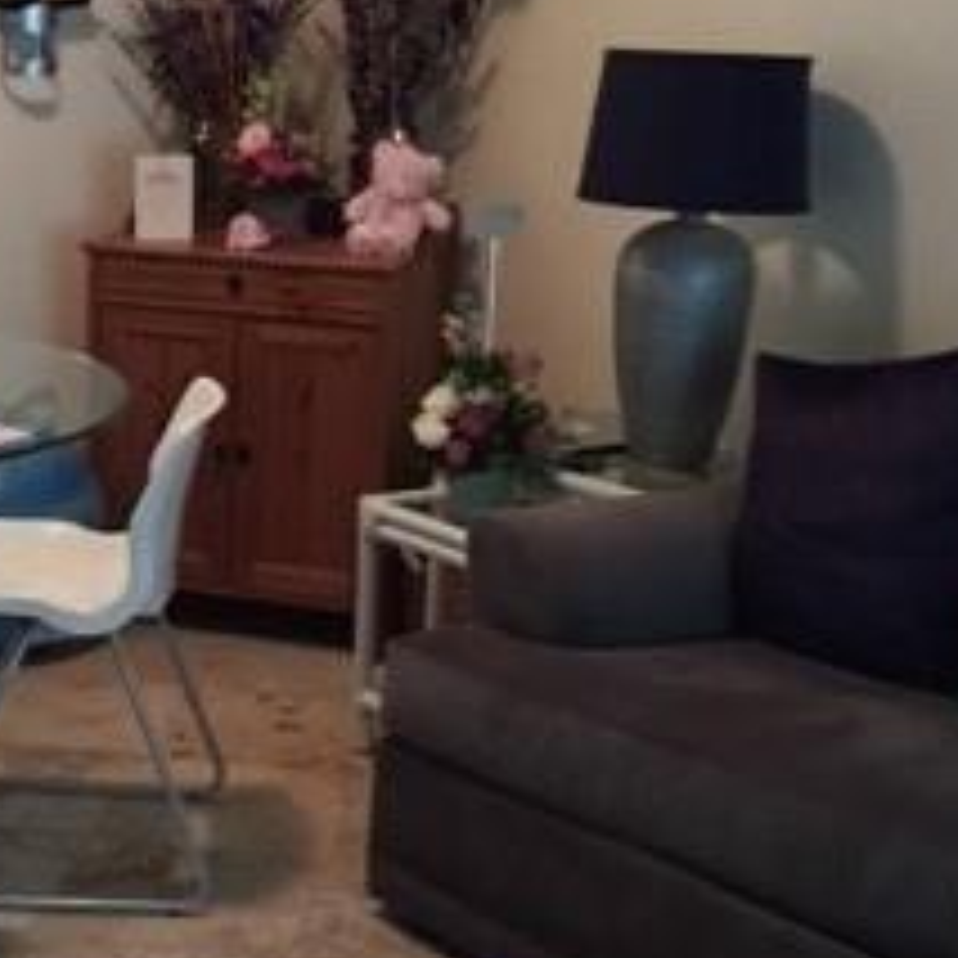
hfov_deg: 21.9
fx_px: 2411
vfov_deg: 22.5
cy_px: 522
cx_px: 76
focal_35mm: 77
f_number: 2.2
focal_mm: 4.15
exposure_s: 1/15
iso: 250
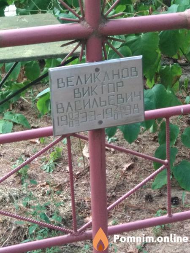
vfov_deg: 36.8
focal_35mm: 52
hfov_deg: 28.0
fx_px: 381
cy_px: 126
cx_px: 95
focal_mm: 5.99
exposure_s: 1/60
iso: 500
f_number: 2.6
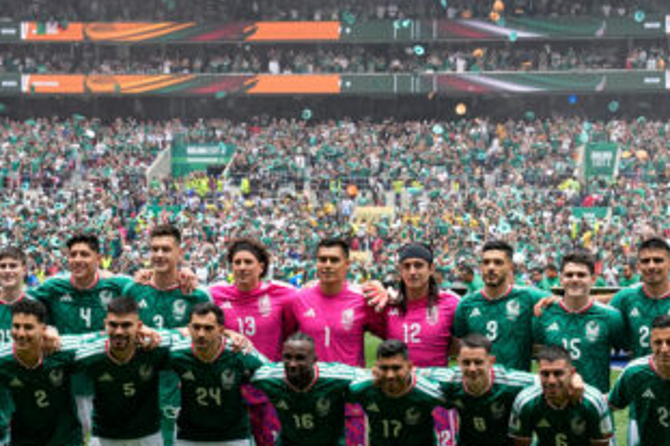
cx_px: 310
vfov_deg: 12.9
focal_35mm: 106
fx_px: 1972
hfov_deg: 19.3
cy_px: 289
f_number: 5
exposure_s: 1/1600
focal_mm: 49
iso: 640
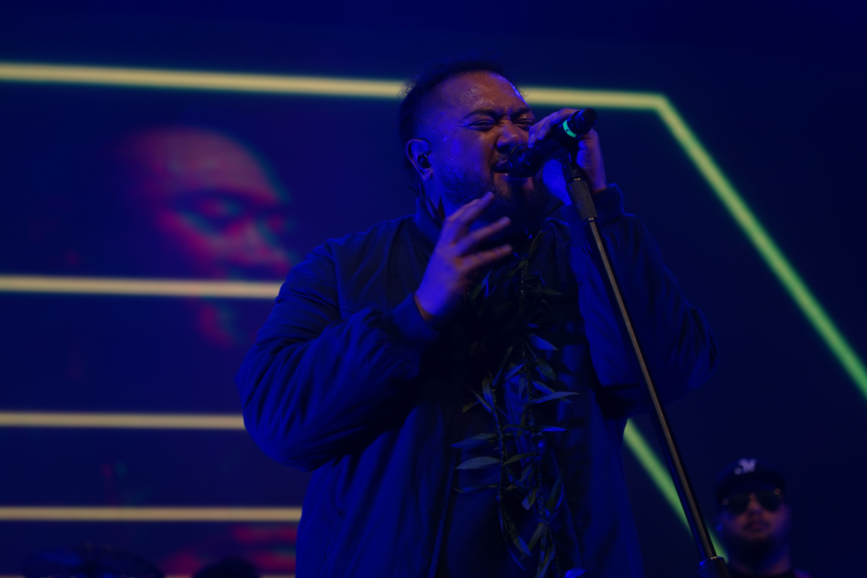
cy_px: 289
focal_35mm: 105
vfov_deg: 13.0
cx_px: 434
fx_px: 2529
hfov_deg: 19.5
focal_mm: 105
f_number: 4
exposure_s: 1/125
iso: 250
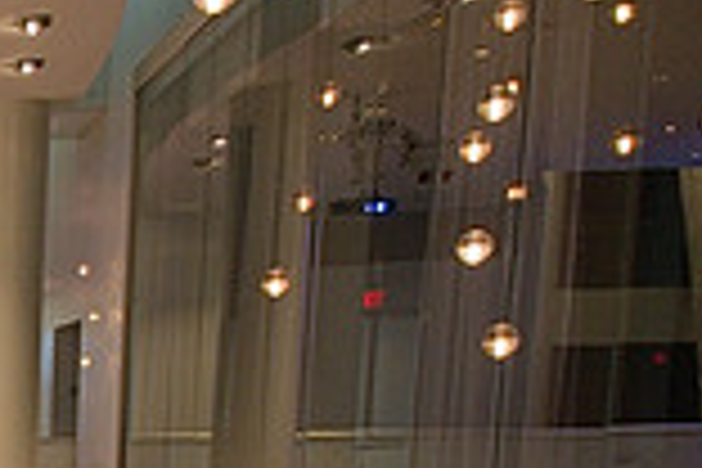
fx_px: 1735
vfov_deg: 14.2
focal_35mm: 89
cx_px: -518
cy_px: 736
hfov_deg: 18.5
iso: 640
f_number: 4
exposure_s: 1/200
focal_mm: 24
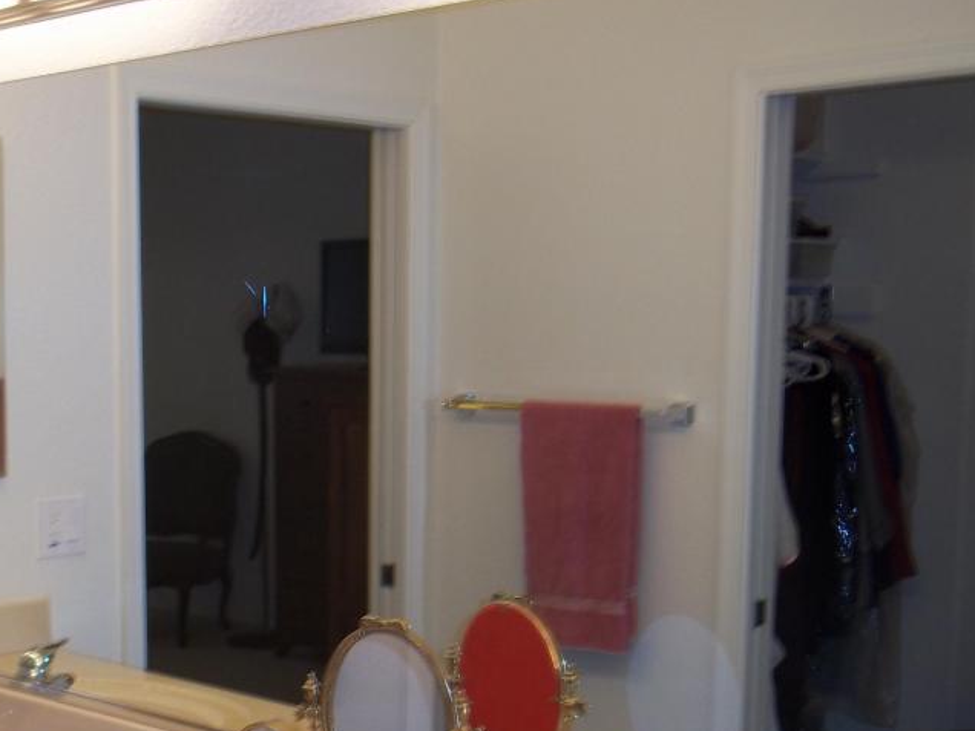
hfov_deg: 32.3
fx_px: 1634
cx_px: 196
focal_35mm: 58
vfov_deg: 25.1
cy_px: 507
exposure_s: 1/30
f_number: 3.1
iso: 80
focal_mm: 6.5
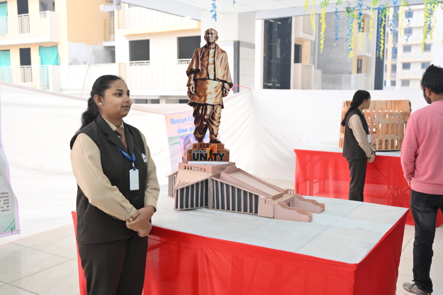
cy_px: 148
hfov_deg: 54.5
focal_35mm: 35
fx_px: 430
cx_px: 222
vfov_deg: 37.8
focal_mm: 35
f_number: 4
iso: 800
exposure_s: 1/160
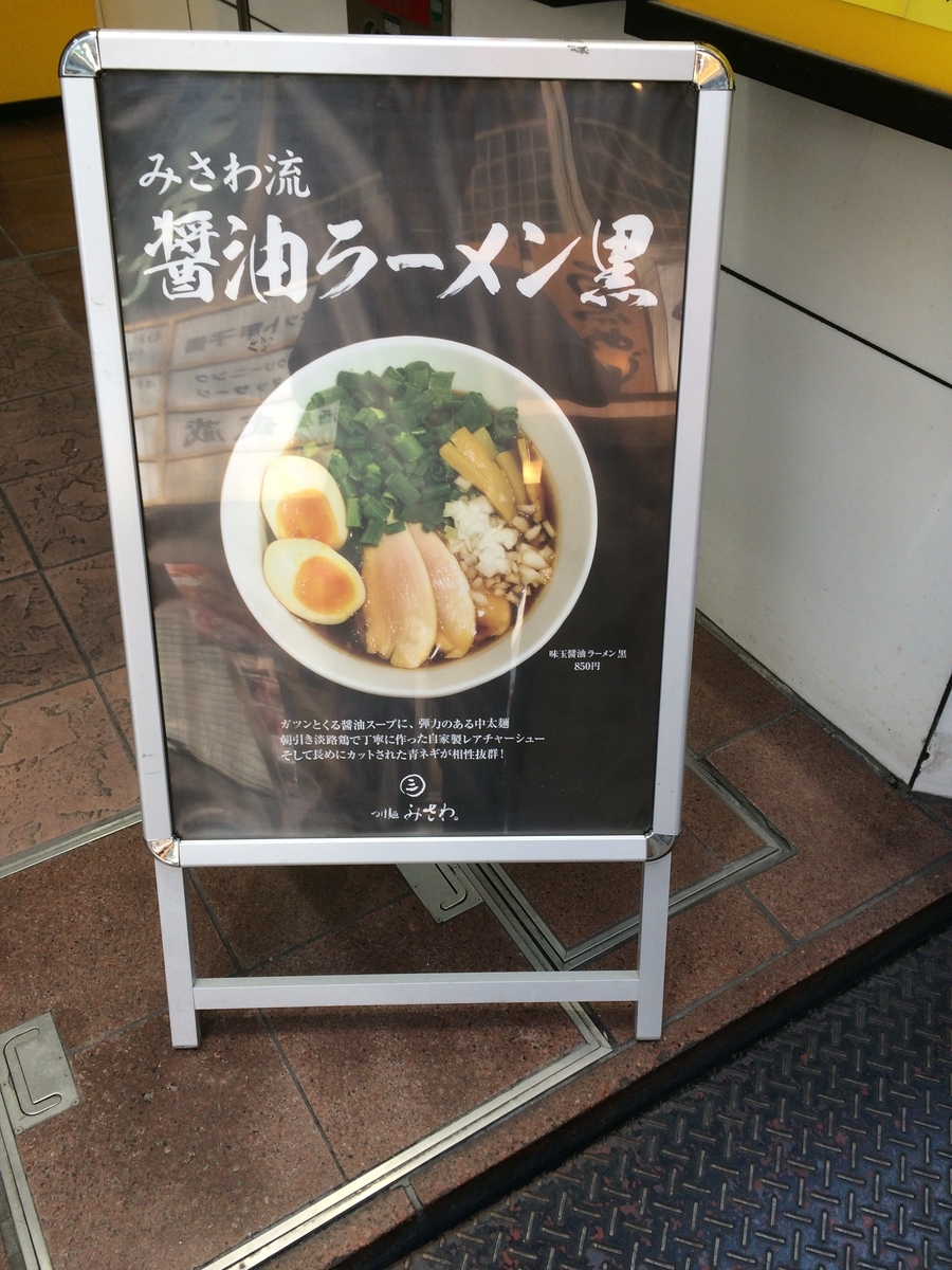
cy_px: 635
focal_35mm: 29
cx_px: 476
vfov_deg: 61.7
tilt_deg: -41.7
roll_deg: +1.8
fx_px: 1063
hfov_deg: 48.2
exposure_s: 1/120
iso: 64
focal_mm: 4.15
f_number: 2.2
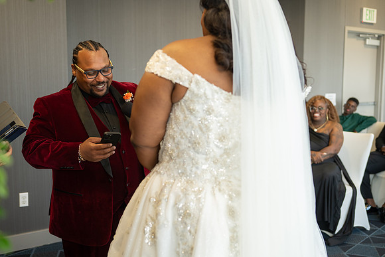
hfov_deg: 48.4
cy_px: 128
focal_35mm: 40
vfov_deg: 33.4
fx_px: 428
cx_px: 192
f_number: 2.8
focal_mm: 40
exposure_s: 1/100
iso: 640
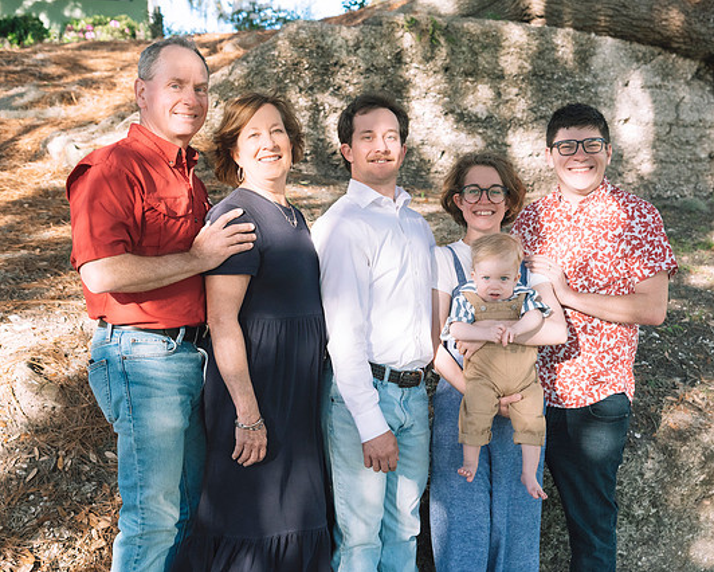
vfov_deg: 31.5
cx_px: 404
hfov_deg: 38.7
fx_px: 1015
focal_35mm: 48
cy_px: 303
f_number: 4.5
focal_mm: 40
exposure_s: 1/1600
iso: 1250
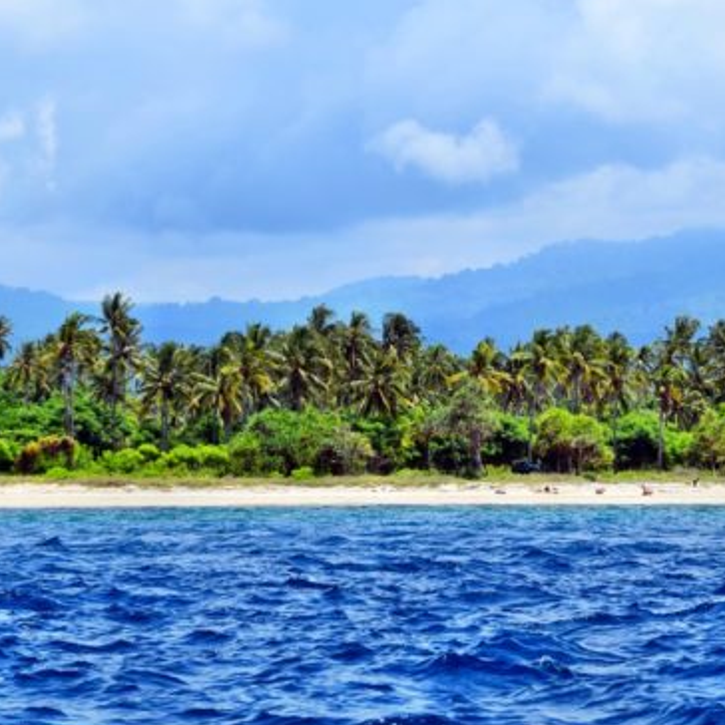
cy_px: 346
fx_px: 4786
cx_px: 556
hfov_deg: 8.6
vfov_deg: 8.7
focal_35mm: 202
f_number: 10
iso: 200
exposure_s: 1/400
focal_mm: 90
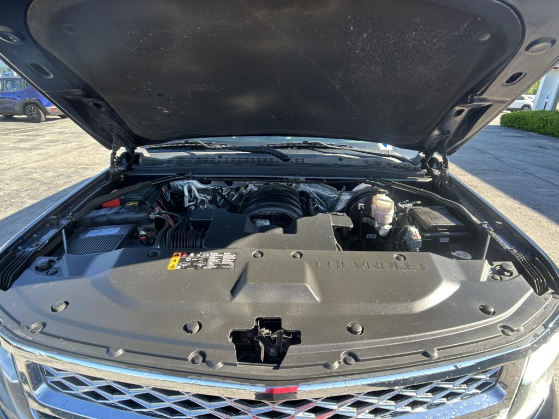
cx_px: 280
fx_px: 420
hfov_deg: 67.3
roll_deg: -2.0
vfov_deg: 53.1
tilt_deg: -21.5
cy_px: 210
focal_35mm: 26
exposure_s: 1/371
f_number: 1.5
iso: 50
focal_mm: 5.7
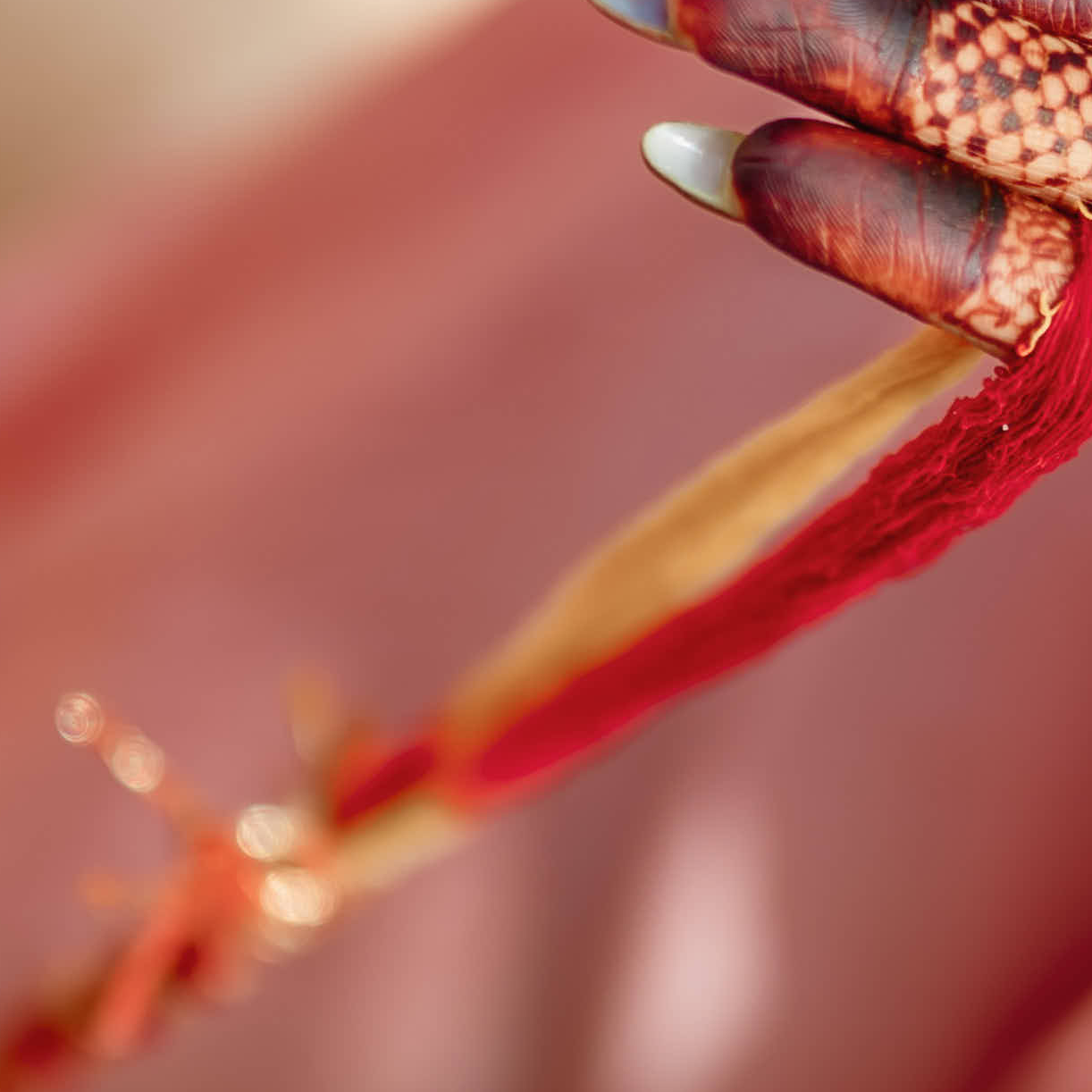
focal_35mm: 146
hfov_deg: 11.9
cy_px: 502
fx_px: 5211
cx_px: 880
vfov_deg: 12.0
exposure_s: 1/640
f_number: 1.4
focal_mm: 35
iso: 100
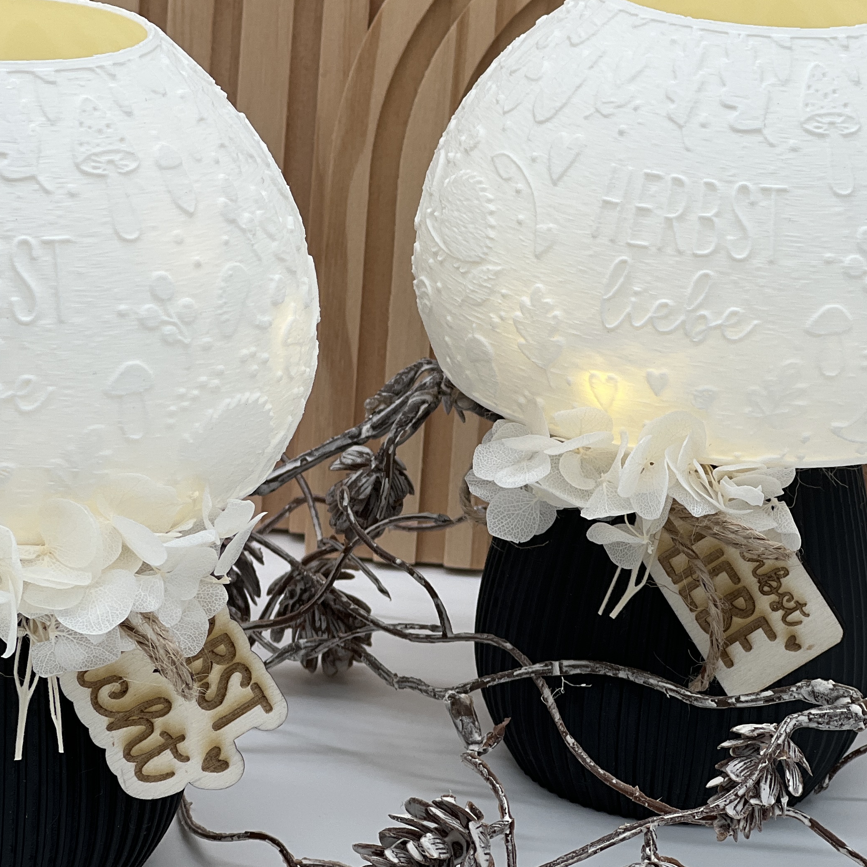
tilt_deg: -18.4
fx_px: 3712
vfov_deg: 13.3
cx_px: 360
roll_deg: -2.6
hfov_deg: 13.3
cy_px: 379
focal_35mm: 131
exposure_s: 1/162
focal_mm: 9
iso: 25
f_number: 2.8
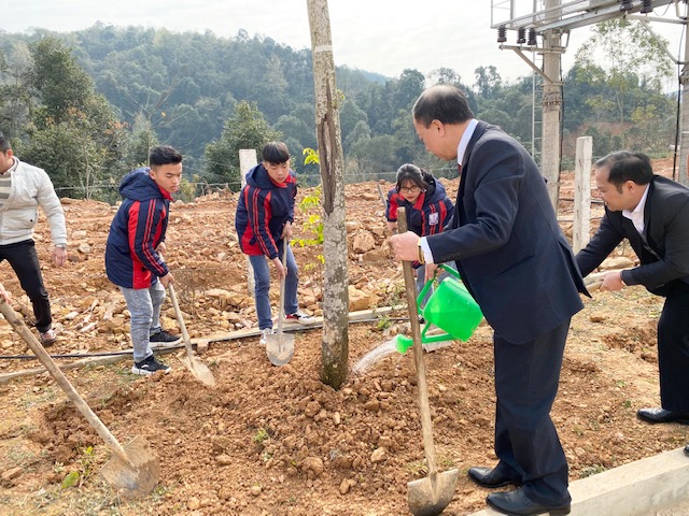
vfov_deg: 53.1
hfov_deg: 67.3
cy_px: 258
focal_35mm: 26
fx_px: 518
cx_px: 344
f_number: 1.8
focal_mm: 4.25
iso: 32
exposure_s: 1/958
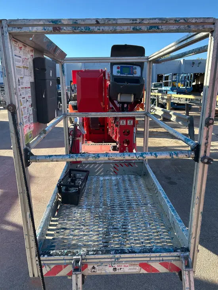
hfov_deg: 53.1
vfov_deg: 67.3
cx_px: 109
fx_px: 218
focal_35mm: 26
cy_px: 145
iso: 50
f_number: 1.5
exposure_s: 1/1100
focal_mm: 5.7
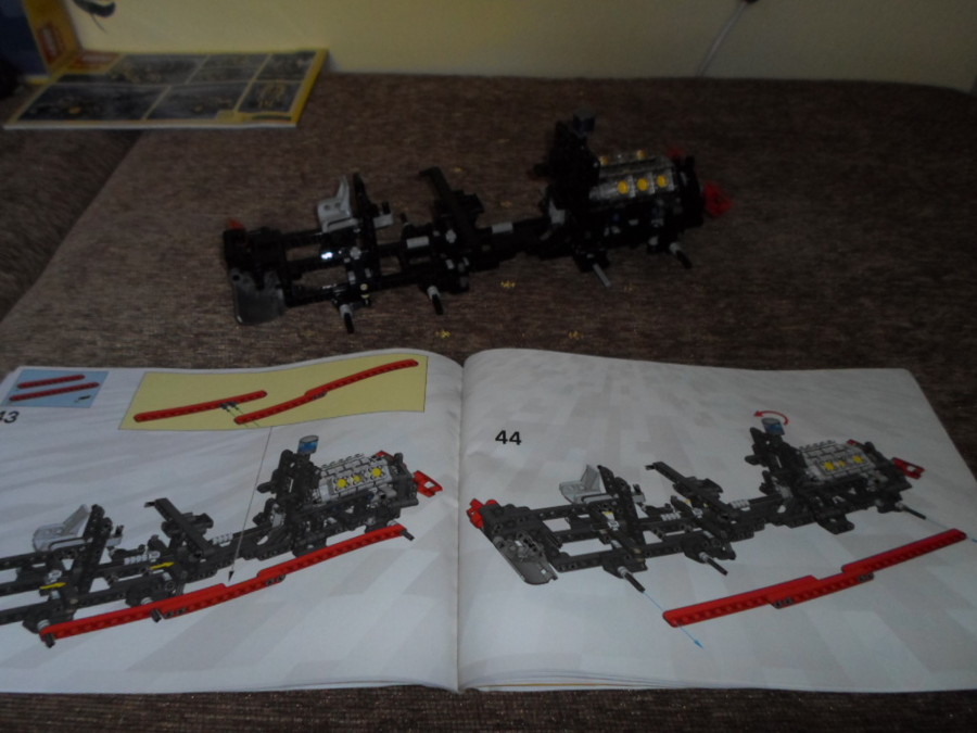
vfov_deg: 54.9
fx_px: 706
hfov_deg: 69.4
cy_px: 366
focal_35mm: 25
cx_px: 488
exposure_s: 1/15
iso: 400
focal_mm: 4.5
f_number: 2.5
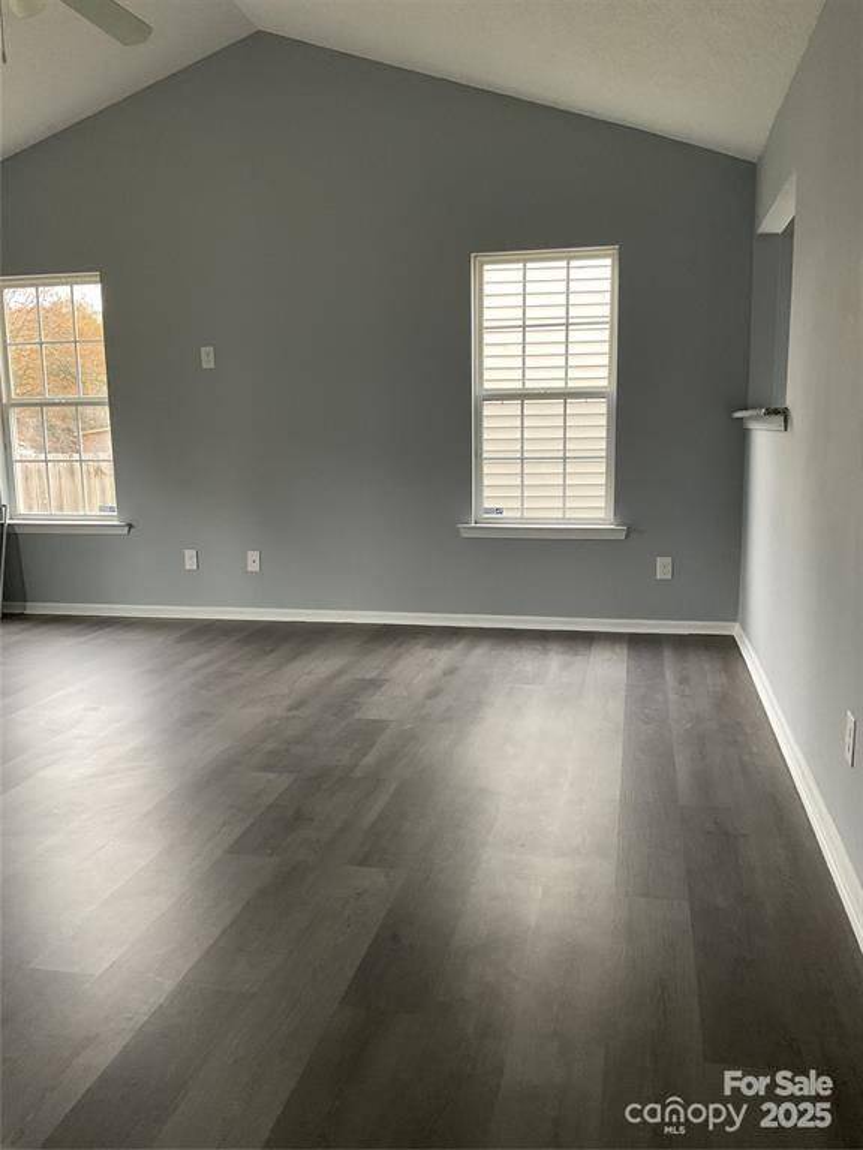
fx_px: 964
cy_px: 575
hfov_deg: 48.2
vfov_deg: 61.7
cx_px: 432
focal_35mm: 29
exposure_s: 1/60
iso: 125
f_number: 1.8
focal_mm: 3
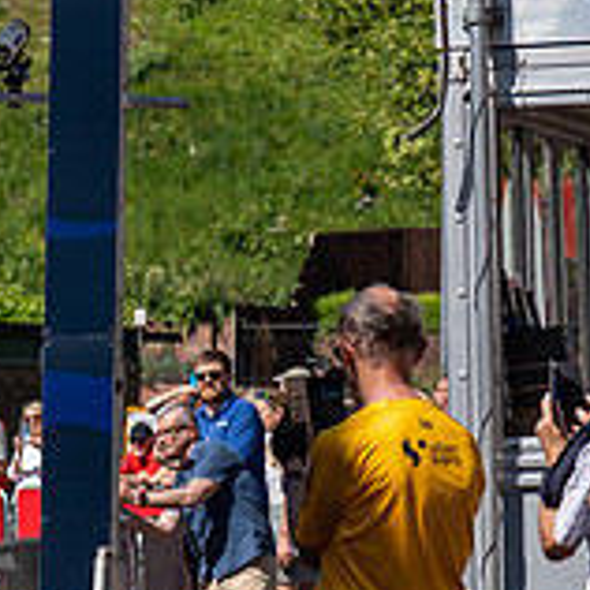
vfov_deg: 7.0
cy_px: 396
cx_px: -356
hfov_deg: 6.9
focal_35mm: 249
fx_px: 4802
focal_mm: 70
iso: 100
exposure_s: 1/1250
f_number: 4
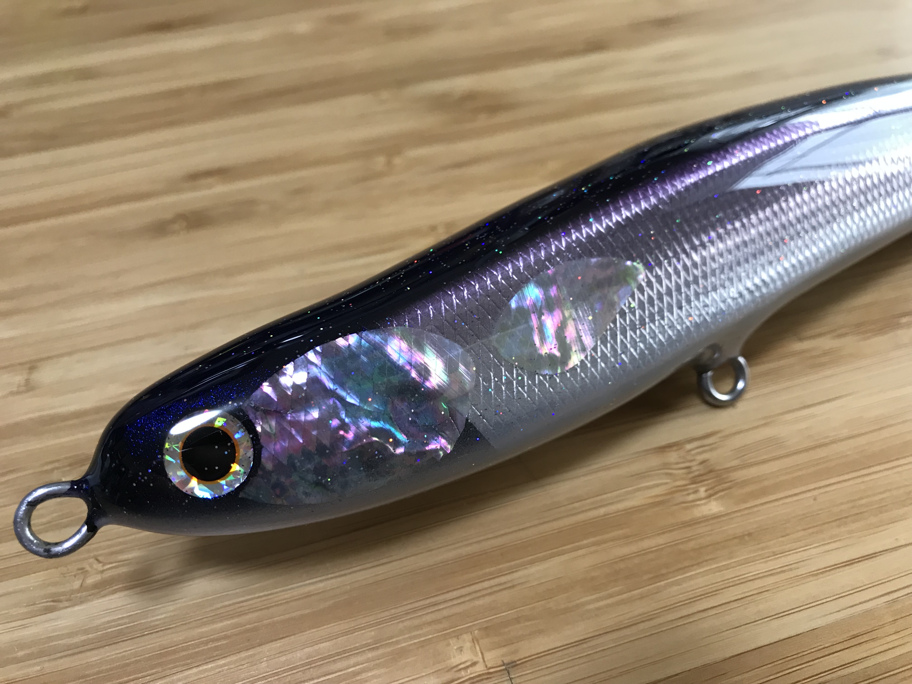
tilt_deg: -48.5
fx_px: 738
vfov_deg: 49.7
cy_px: 342
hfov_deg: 63.4
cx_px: 456
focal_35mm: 28
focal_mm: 3.99
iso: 40
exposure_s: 1/20
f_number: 1.8
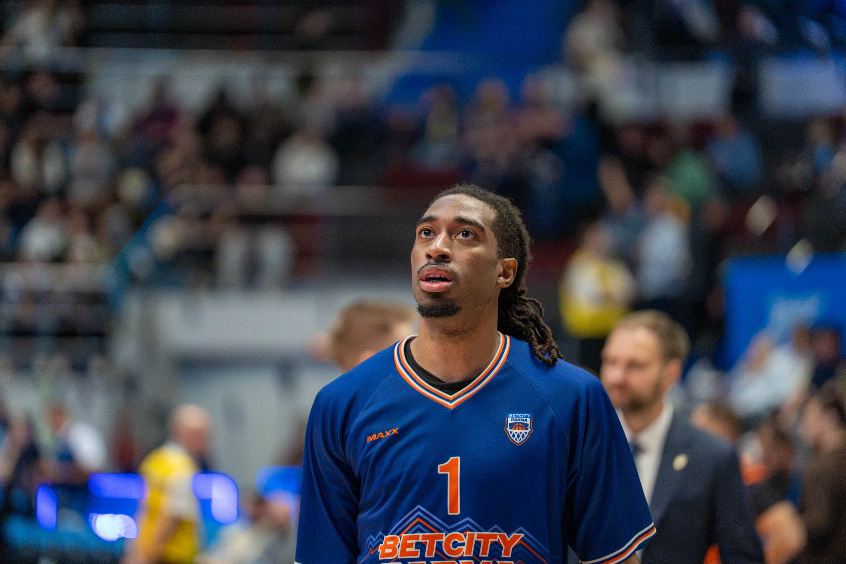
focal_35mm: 200
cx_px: 423
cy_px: 282
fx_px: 4700
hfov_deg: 10.3
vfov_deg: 6.9
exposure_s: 1/1000
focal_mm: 200
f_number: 2.8
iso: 12800
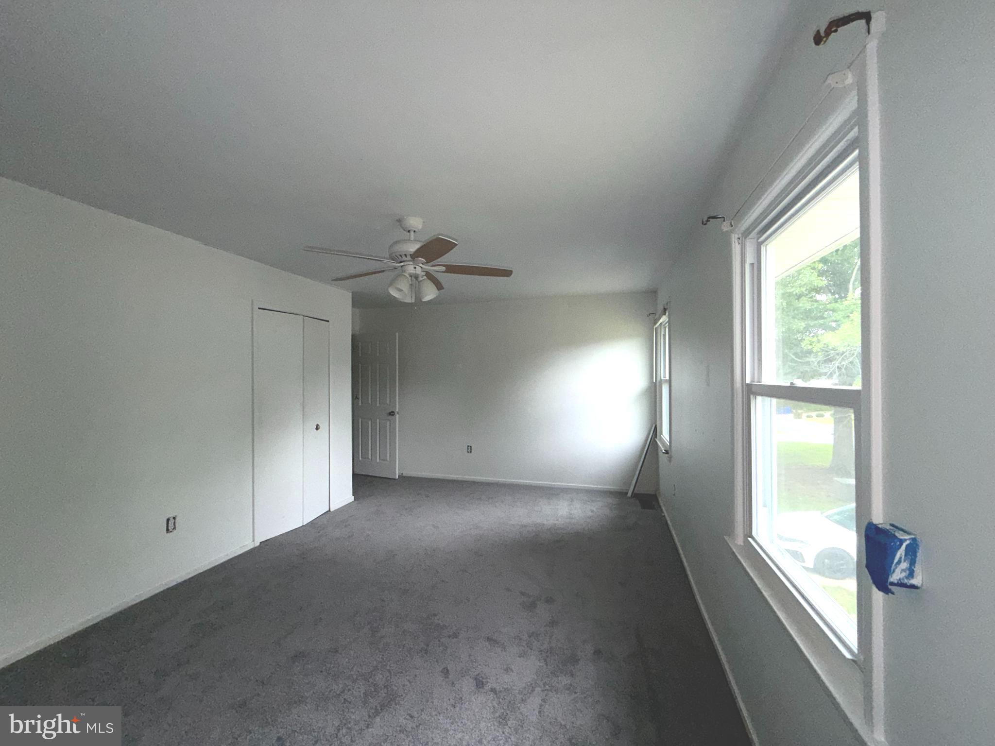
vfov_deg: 85.7
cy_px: 373
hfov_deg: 102.1
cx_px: 498
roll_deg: +0.6
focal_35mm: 14
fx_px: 402
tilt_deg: -0.3
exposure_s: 1/73
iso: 80
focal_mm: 2.22
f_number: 2.2
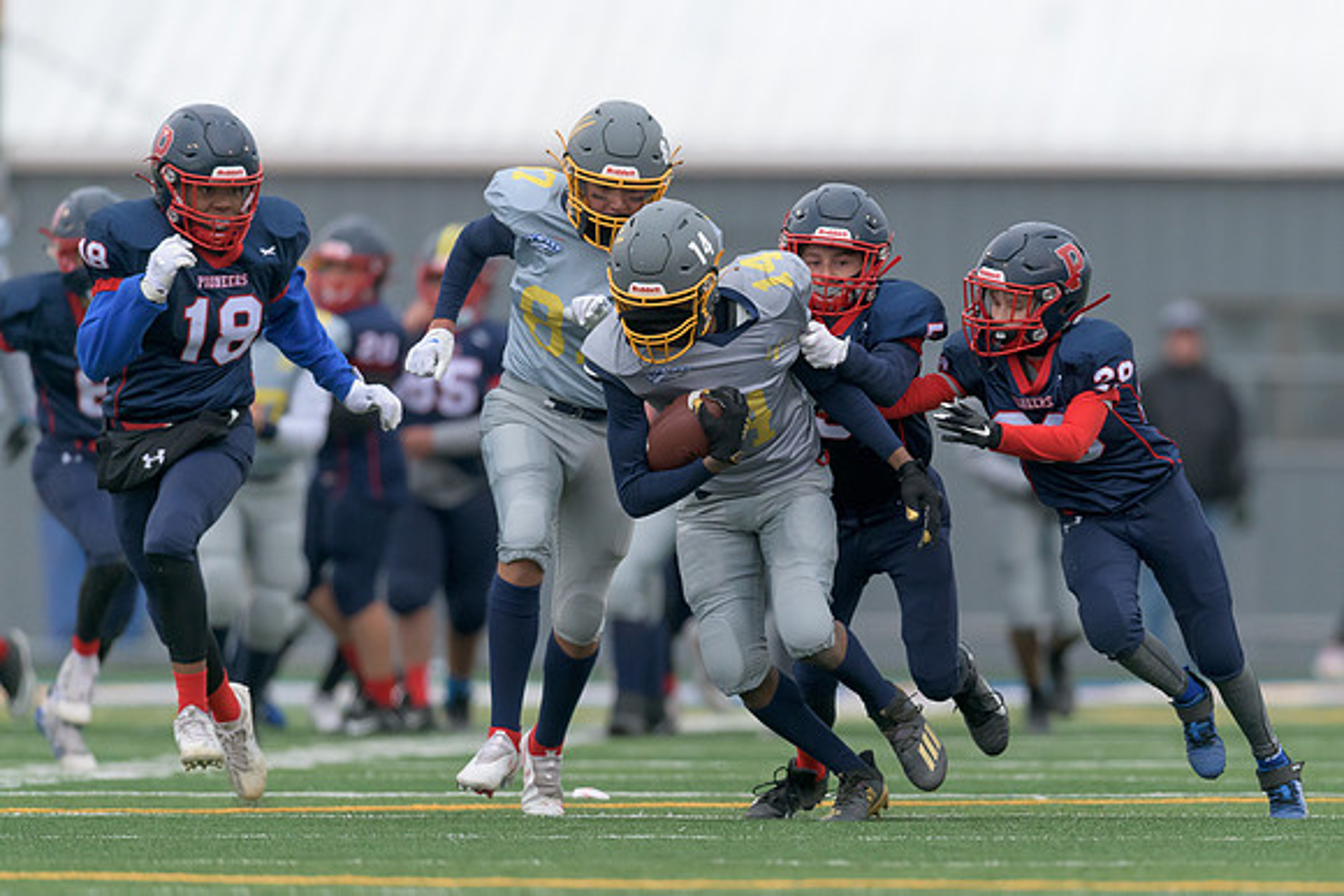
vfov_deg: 1.9
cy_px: 499
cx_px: 948
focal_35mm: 720
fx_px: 26877
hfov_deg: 2.9
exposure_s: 1/2500
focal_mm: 500
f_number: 4
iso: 1600
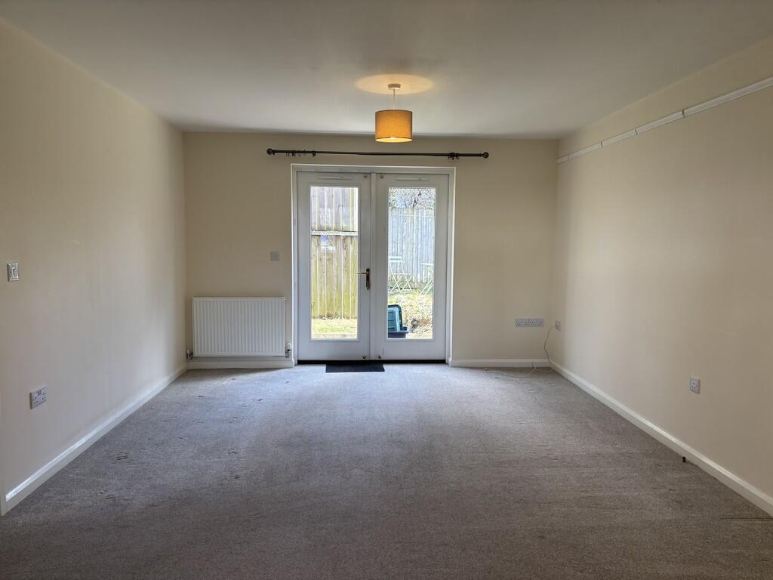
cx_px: 386
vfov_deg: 53.1
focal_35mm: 26
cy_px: 290
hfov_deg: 67.3
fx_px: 581
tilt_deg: -4.5
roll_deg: +0.0
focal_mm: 5.96
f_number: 1.6
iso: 40
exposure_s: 1/100
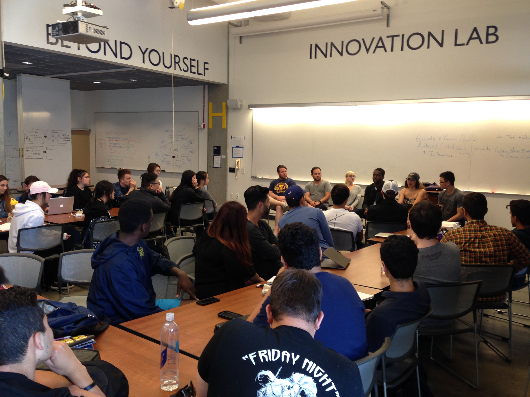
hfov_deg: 55.4
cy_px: 198
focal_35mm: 33
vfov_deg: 42.9
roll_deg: +0.9
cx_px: 265
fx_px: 505
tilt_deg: -7.4
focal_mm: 4.12
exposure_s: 1/20
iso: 64
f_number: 2.4
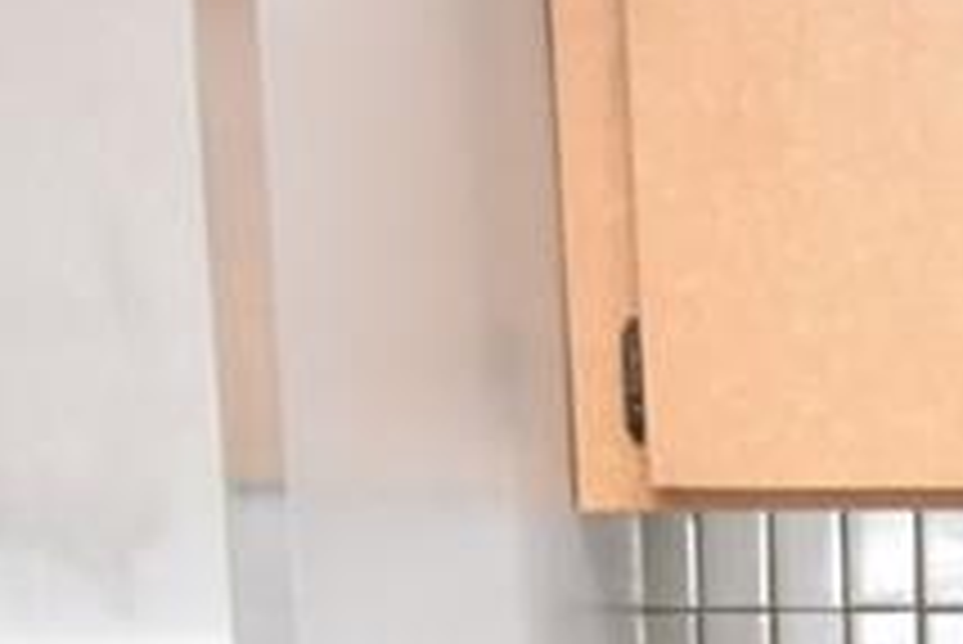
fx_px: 2998
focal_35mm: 112
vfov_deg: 11.5
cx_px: 1323
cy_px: 1076
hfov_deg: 17.0
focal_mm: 10
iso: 1250
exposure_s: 1/60
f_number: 3.5
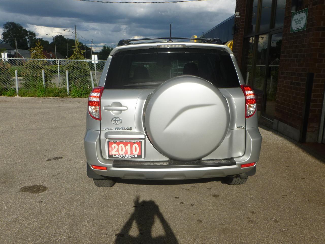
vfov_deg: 49.7
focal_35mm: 28
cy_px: 122
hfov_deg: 63.4
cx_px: 162
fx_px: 263
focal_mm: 5
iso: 100
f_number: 10
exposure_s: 1/160
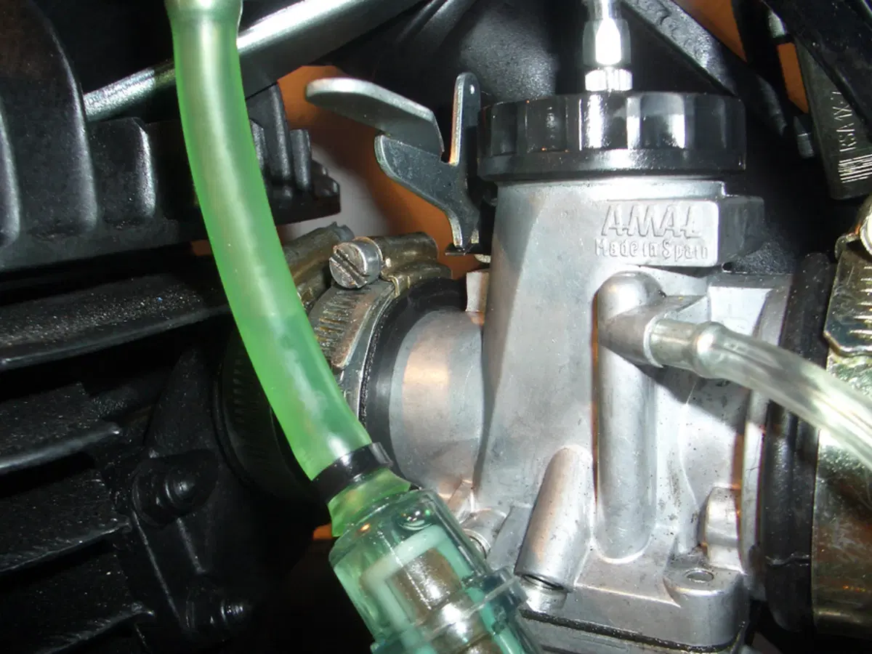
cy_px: 327
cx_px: 436
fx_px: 882
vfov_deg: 40.7
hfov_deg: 52.6
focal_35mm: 35
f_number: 4.3
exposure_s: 1/40
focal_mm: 5.8
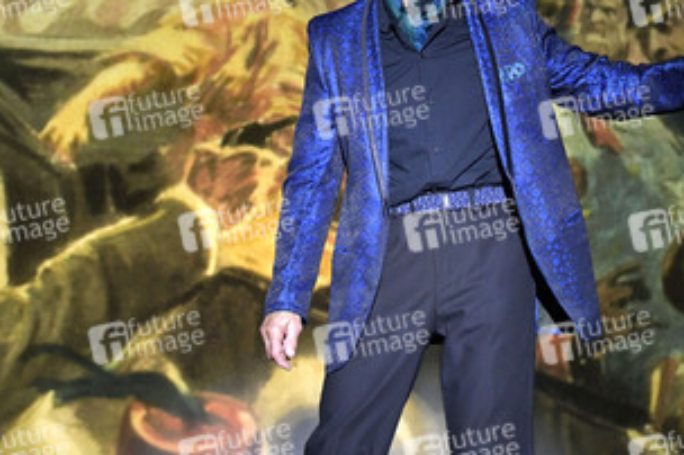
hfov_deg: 19.6
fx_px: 1974
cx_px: 402
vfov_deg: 13.1
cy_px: 169
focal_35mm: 104
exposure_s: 1/160
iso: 4000
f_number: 5.6
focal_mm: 70
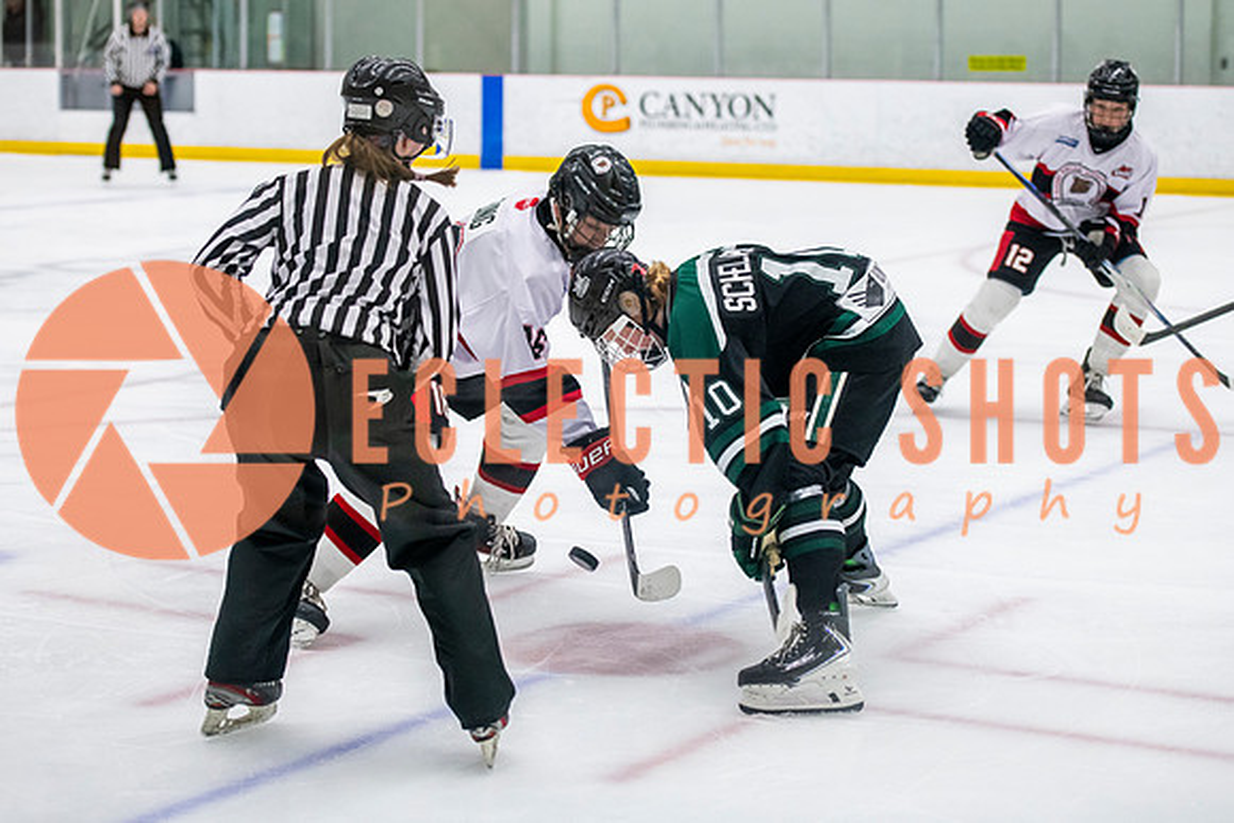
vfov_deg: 16.8
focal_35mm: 81
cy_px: 368
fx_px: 2789
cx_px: 617
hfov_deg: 25.0
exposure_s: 1/640
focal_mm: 70
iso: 3200
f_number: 3.2
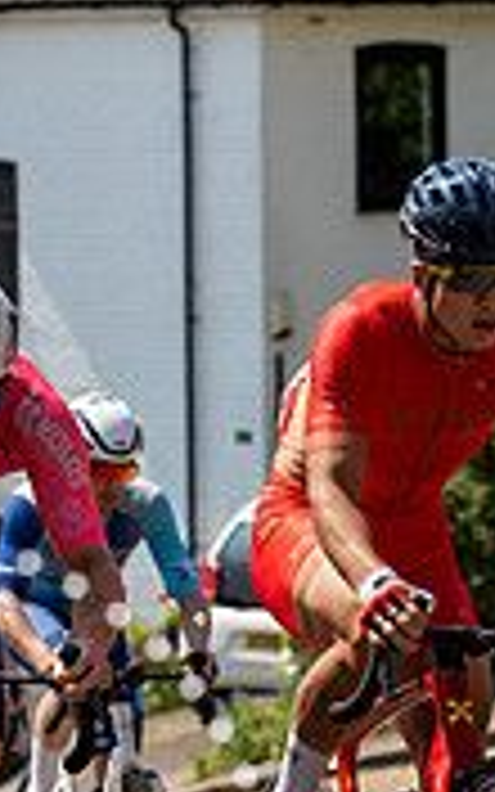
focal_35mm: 222
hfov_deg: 5.9
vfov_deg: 9.4
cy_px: 558
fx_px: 4792
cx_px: -45
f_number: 4.5
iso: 160
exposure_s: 1/800
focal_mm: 85
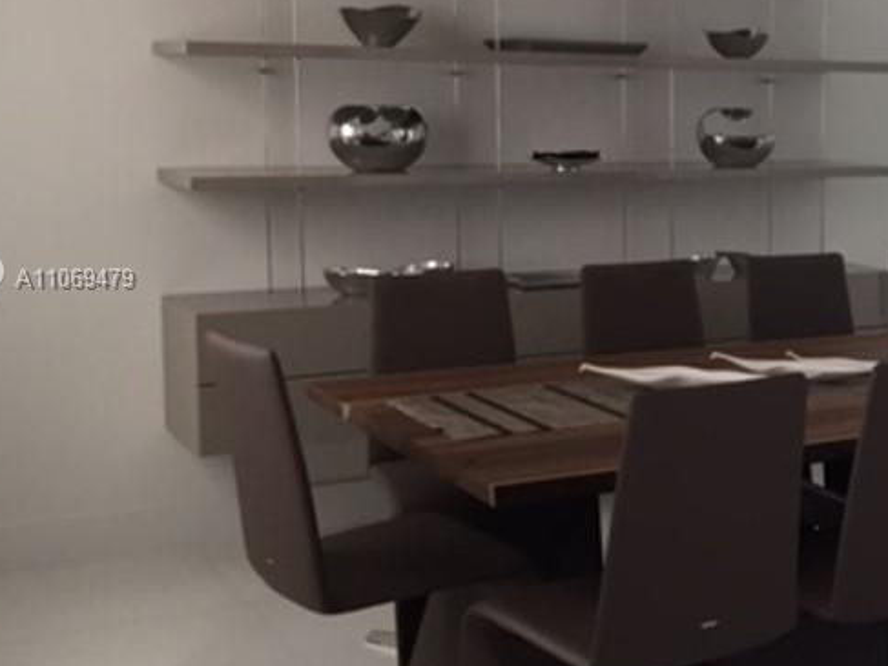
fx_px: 1564
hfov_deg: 29.7
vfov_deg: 24.0
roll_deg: -1.2
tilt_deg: -5.4
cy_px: 279
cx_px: 877
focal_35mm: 61
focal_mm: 4.15
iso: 40
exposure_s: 1/30
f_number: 2.2
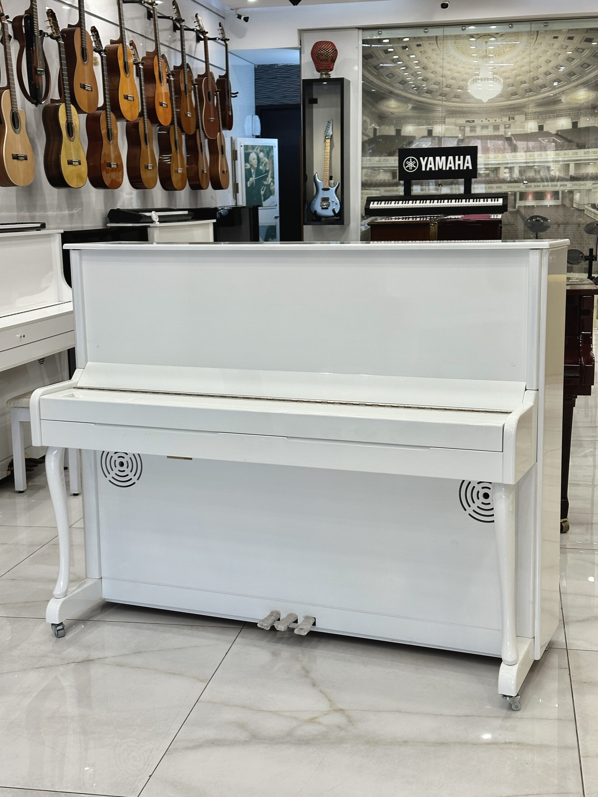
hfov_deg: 30.3
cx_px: 299
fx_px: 1106
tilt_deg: -9.8
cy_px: 398
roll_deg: +1.1
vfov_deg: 39.7
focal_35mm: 48
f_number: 1.78
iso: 80
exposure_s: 1/100
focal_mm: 6.86
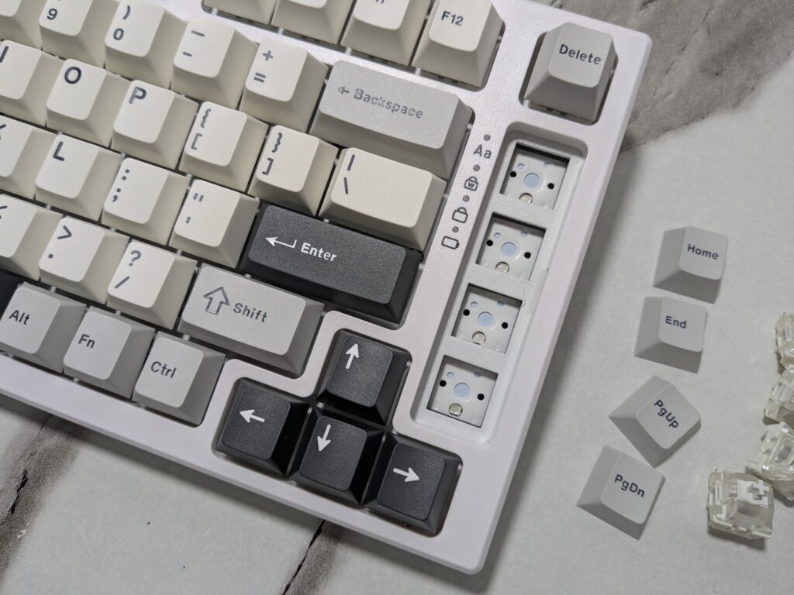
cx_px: 397
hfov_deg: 65.3
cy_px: 298
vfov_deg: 51.4
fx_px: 619
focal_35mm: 27
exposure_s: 1/114
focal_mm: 4.38
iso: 53
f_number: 1.73
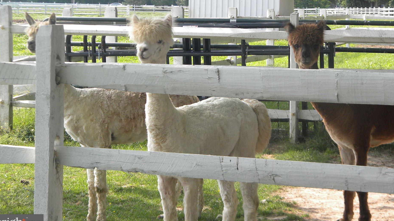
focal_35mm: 98
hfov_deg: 21.8
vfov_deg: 12.3
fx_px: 1024
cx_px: 205
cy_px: 72
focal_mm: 15.1
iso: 80
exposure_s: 1/177
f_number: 4.5
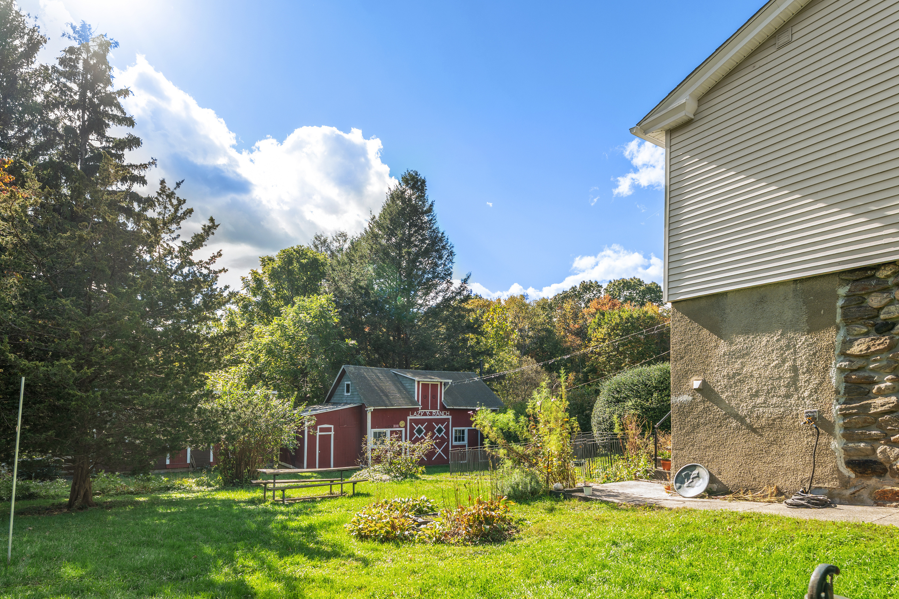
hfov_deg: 86.9
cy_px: 343
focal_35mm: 19
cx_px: 449
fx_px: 474
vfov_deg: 64.3
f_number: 5.6
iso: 80
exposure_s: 1/40
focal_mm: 16
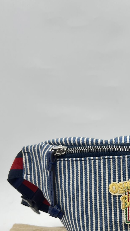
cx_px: 158
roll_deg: +0.2
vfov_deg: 30.8
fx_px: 405
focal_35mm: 66
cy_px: 196
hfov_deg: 17.4
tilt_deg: -10.3
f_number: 1.5
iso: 50
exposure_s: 1/100
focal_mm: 5.7
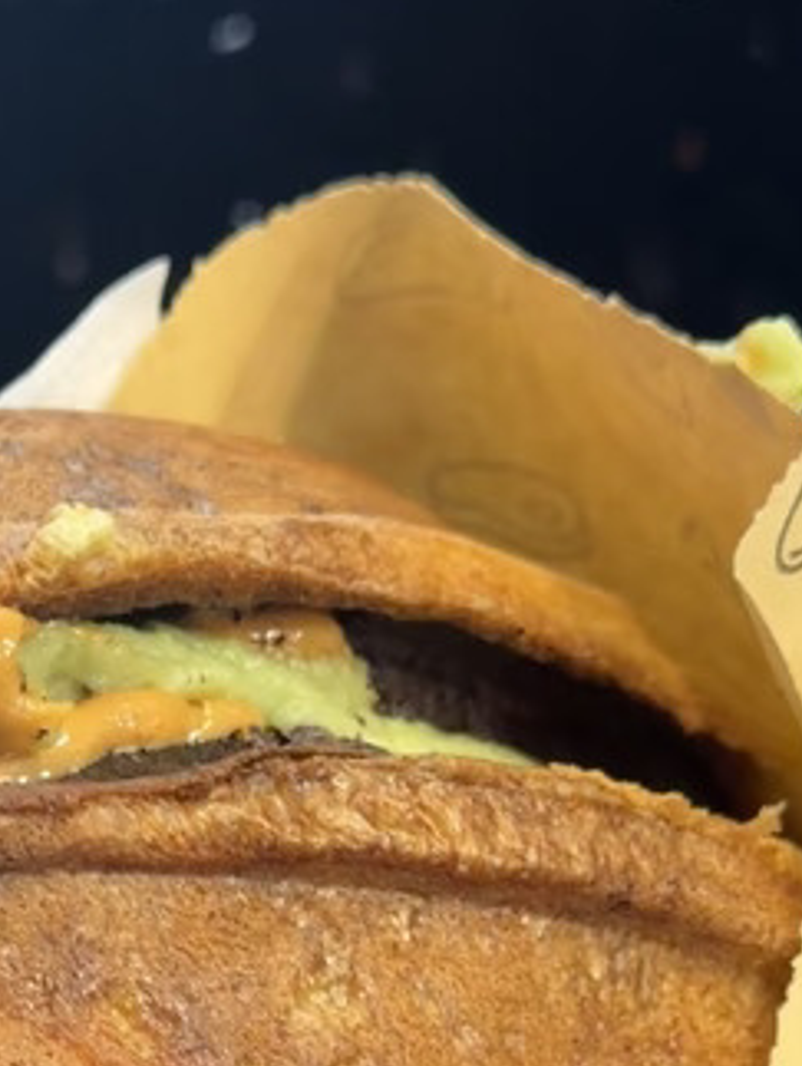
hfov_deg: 13.0
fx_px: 3515
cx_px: 234
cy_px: 1228
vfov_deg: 16.6
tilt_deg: -47.7
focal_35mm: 114
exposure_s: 1/60
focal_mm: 6.86
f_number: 1.78
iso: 160
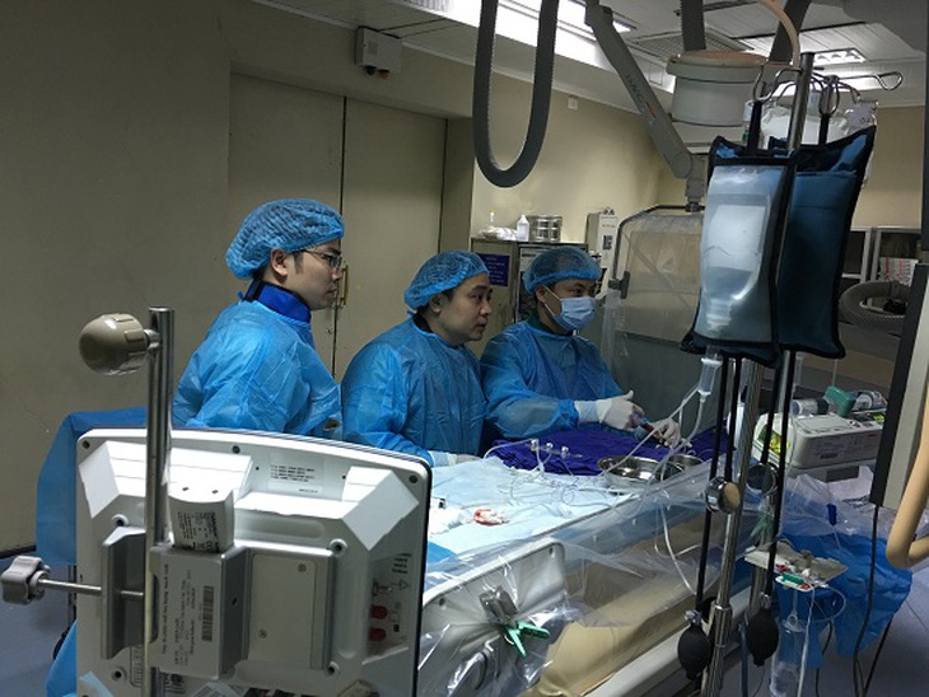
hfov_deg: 61.6
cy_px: 348
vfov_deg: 48.3
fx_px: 779
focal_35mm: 29
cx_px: 464
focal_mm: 4.15
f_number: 2.2
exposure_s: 1/17
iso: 80
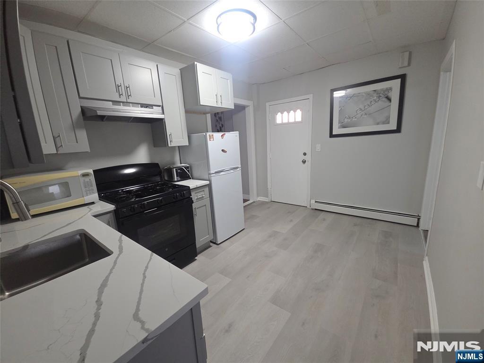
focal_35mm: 13
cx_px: 242
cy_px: 182
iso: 400
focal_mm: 2.2
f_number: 2.2
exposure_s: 1/60
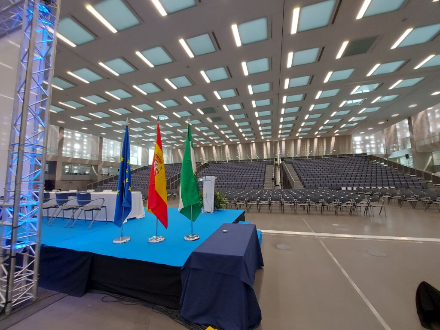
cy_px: 165
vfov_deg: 89.9
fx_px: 165
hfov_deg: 106.2
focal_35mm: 13
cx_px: 220
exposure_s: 1/50
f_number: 2.2
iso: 160
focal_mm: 1.74
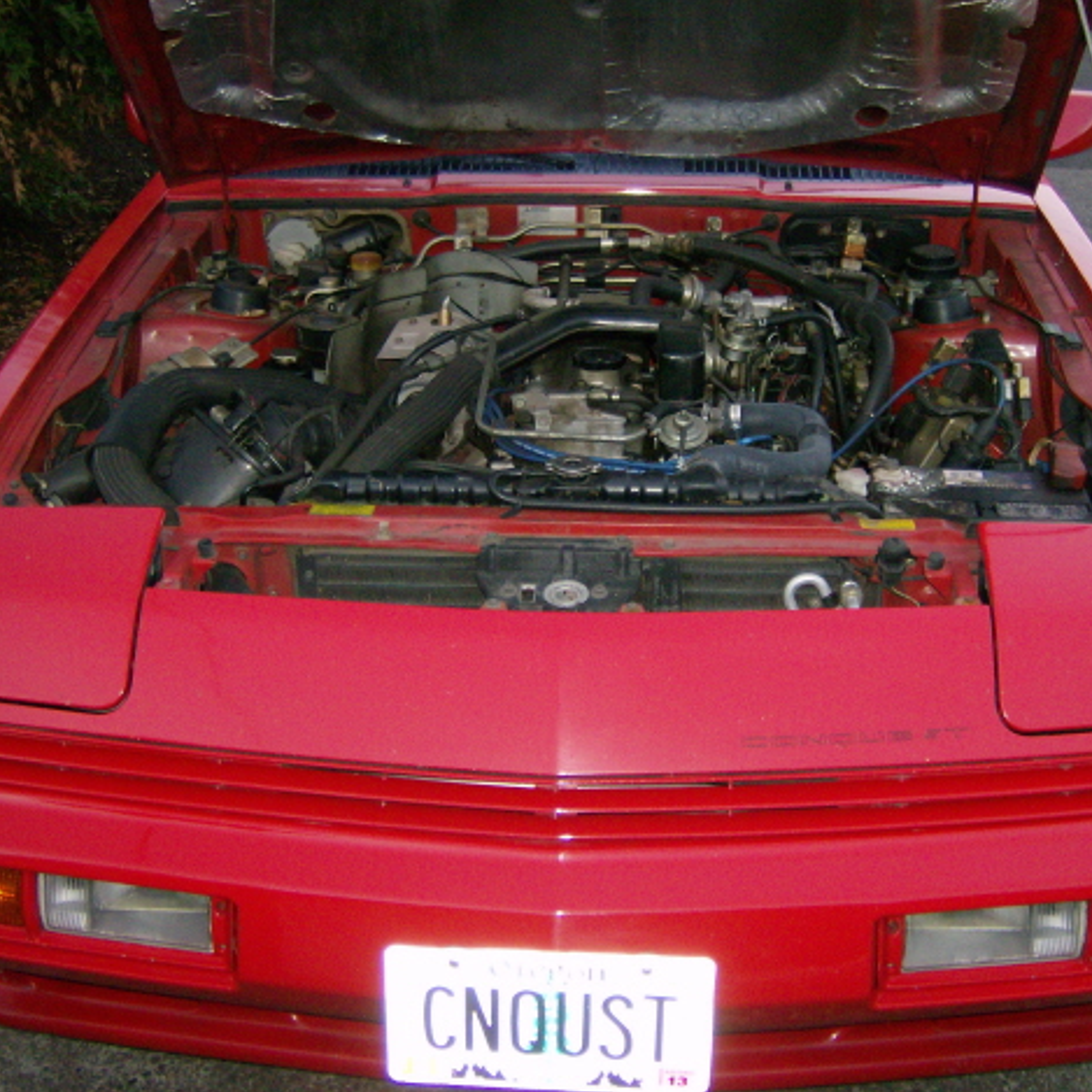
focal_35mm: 43
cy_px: 536
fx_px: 1535
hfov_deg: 39.1
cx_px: 583
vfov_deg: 39.2
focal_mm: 6
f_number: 2.8
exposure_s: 1/60
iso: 200
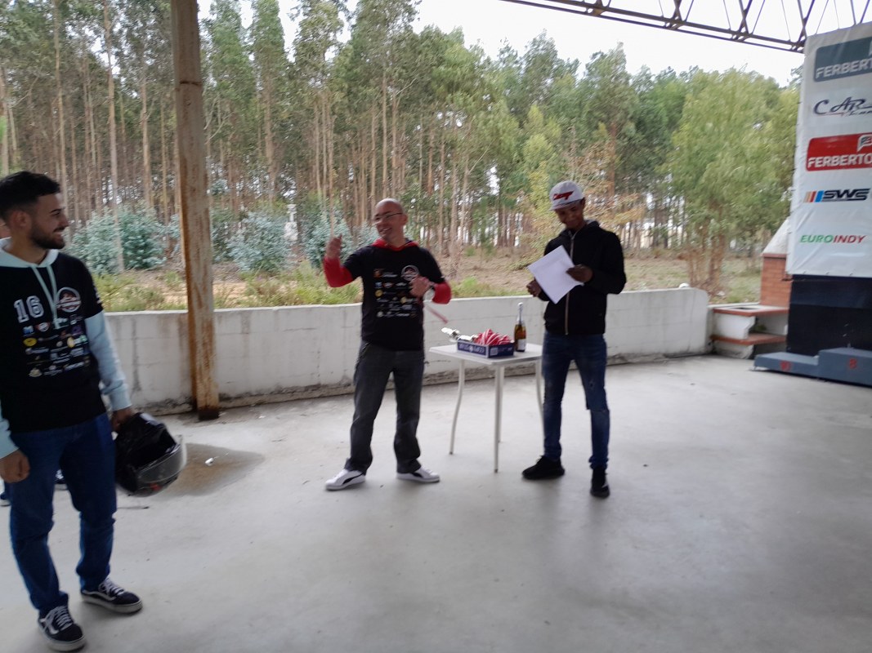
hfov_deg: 67.3
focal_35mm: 26
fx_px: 655
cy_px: 326
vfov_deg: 53.1
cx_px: 436
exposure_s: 1/100
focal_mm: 3.98
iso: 40
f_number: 1.8
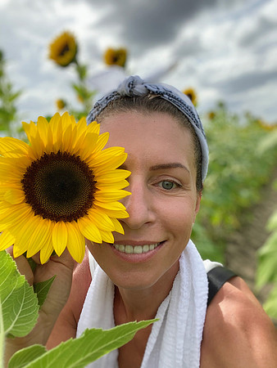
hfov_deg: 46.8
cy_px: 184
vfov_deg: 59.9
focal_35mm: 30
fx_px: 320
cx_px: 138
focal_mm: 2.71
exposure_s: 1/575
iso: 25
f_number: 2.2
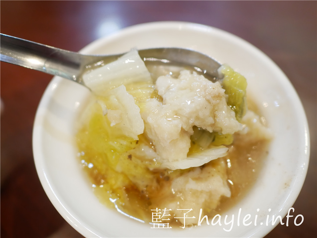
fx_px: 275
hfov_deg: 60.0
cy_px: 119
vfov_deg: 46.8
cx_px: 158
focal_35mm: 30
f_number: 1.7
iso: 640
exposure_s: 1/60
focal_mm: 15
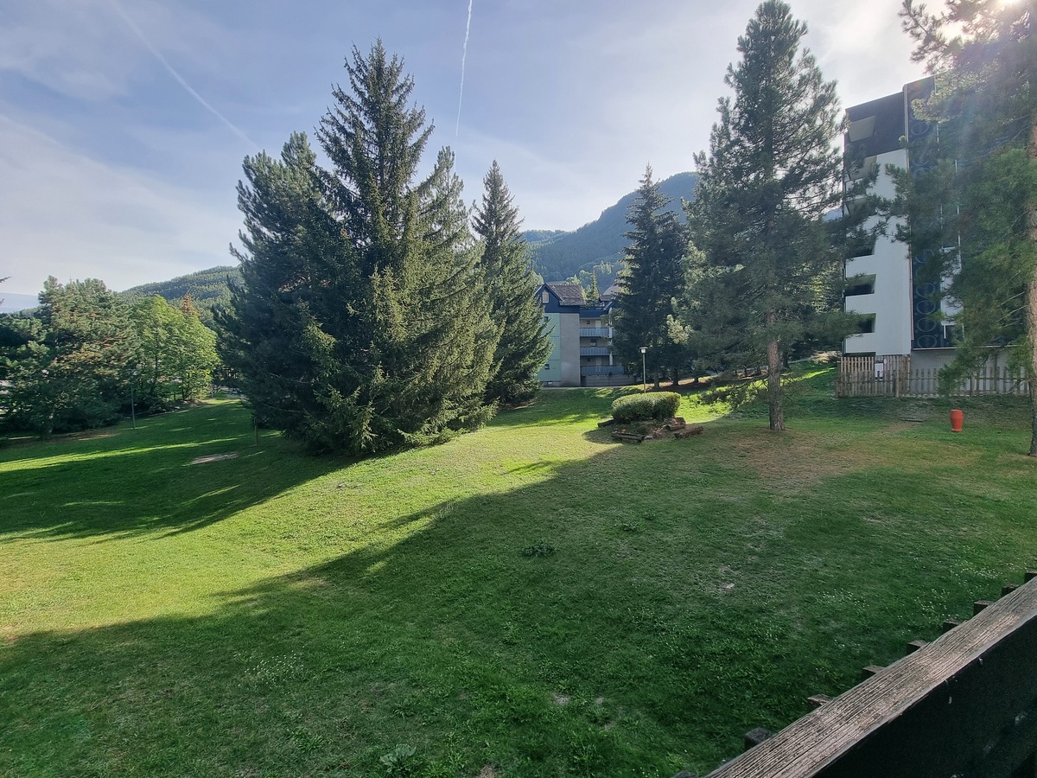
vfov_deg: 89.9
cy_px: 389
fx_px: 389
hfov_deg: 106.2
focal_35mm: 13
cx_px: 518
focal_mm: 2.2
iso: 50
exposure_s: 1/906
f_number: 2.2
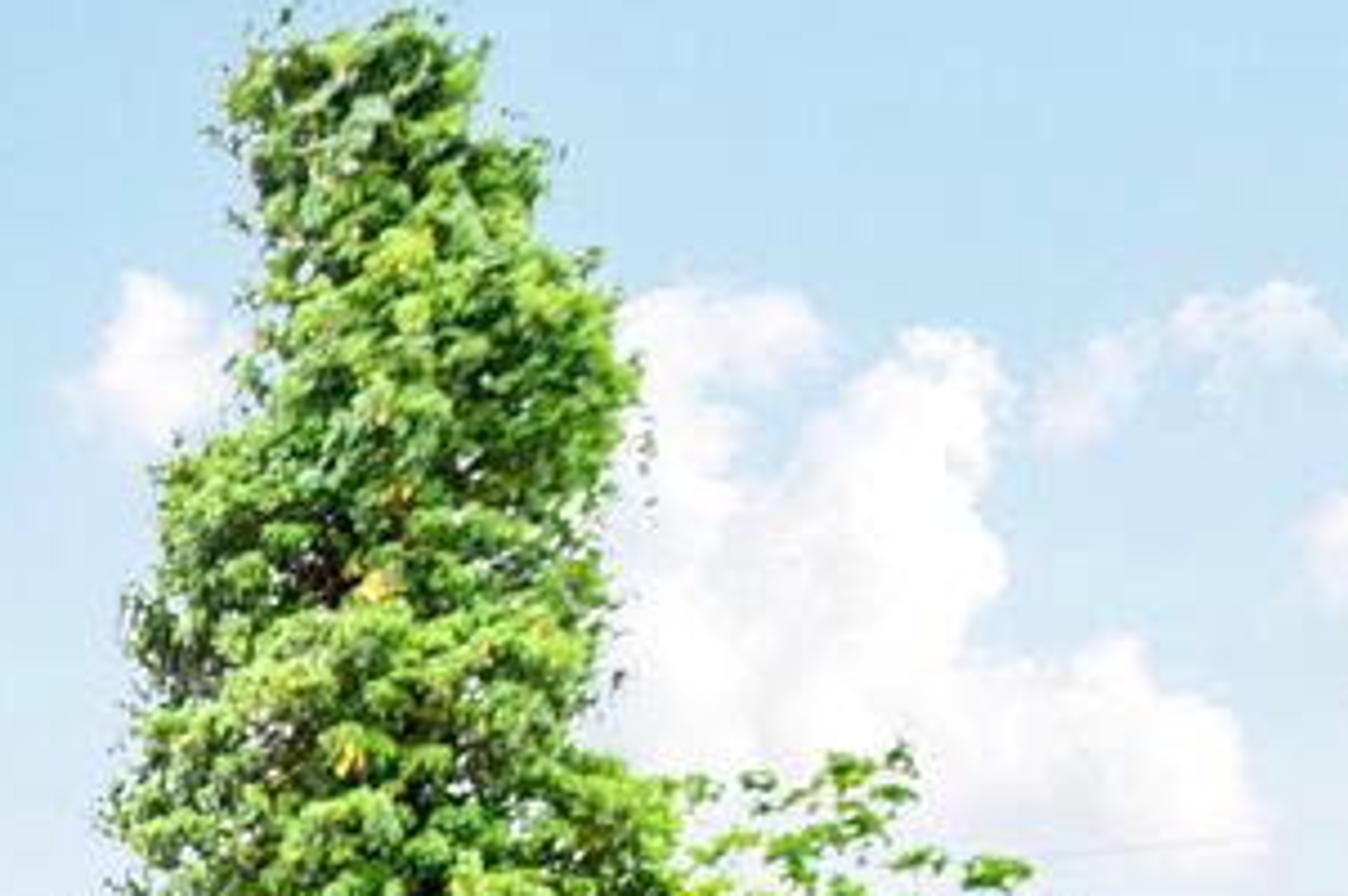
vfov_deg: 12.8
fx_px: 3441
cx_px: -1455
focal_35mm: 92
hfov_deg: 16.2
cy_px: 1823
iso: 400
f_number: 8
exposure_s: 1/100
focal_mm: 16
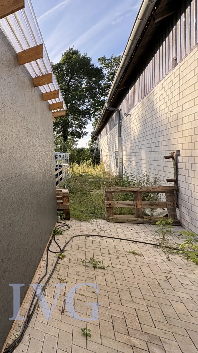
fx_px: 196
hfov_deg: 38.4
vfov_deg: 83.9
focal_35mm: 21
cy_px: 175
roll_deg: +3.6
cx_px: -44
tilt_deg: -1.7
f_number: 2.2
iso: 40
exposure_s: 1/356
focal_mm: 2.22
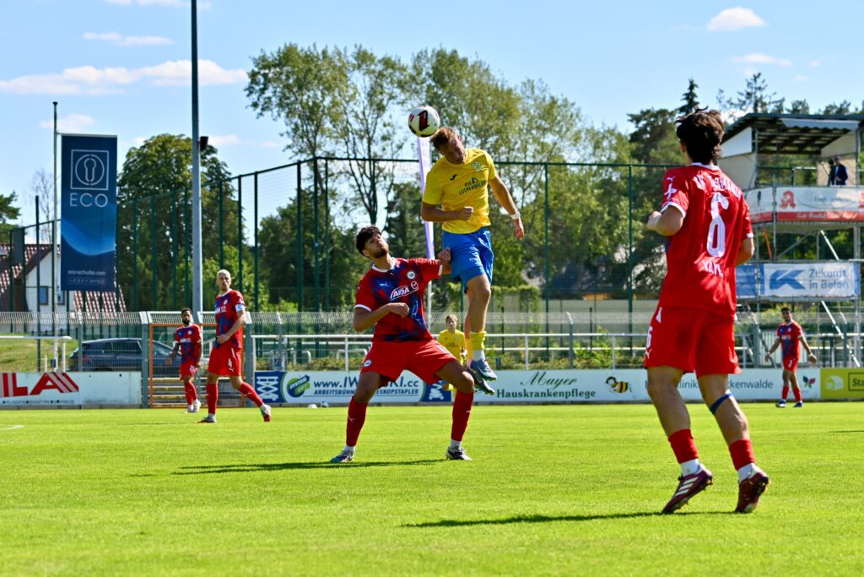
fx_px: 2448
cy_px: 288
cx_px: 432
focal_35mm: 102
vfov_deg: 13.4
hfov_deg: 20.0
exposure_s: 1/1600
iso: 250
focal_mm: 102
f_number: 4.8
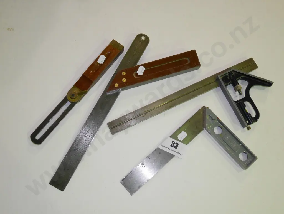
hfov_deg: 51.3
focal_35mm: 36
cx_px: 142
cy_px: 107
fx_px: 295
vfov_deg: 39.7
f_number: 4.2
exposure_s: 1/250
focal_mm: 18
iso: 3200
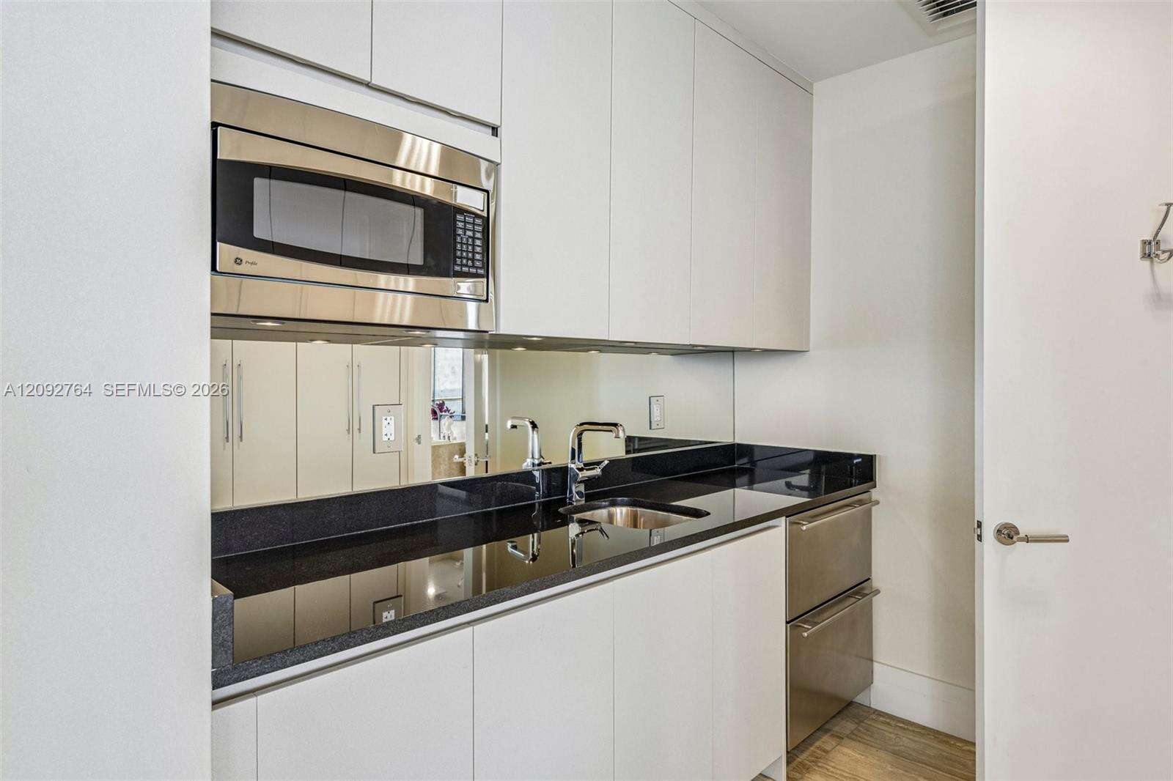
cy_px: 390
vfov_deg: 59.5
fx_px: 684
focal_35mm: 21
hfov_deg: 81.2
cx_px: 586
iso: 200
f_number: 9
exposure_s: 1/13
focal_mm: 21
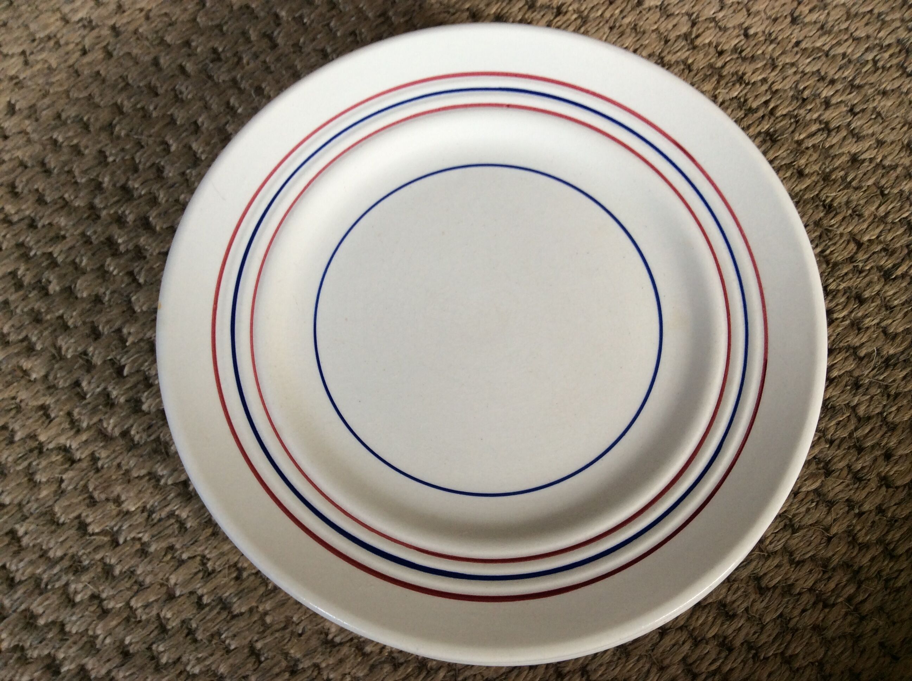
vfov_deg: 44.1
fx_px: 842
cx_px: 456
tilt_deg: -74.1
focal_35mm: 32
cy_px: 340
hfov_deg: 56.9
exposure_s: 1/25
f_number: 2.4
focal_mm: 3.3
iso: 40
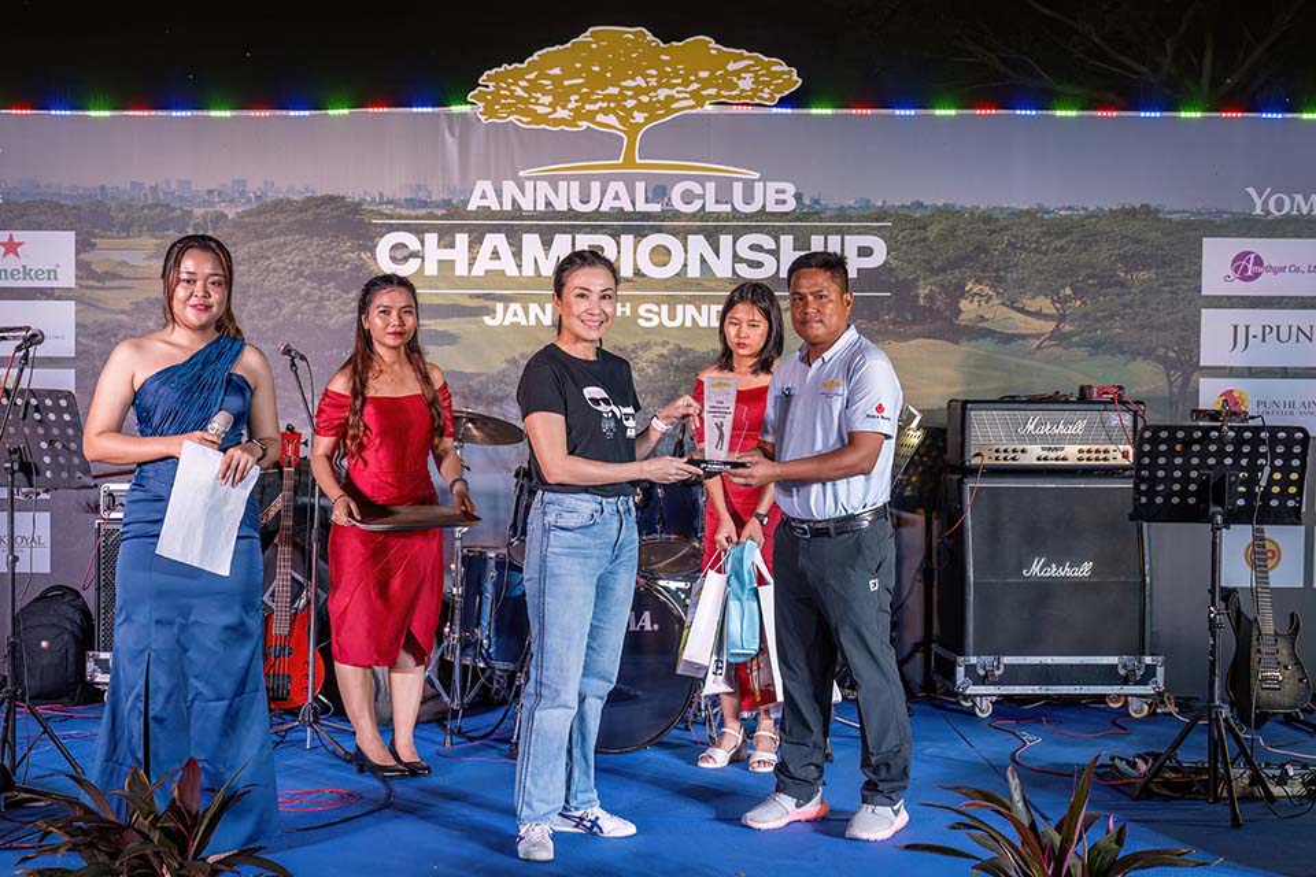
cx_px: 658
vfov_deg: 33.4
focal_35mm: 40
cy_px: 438
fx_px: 1462
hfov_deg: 48.5
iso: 1400
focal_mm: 40
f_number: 5.6
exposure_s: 1/200
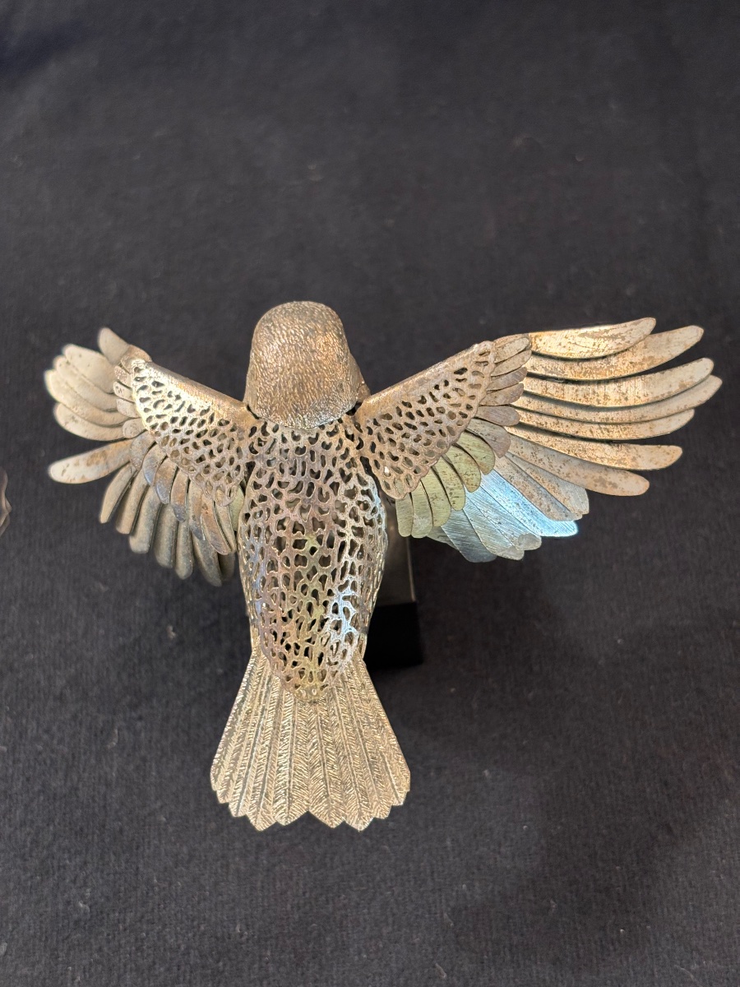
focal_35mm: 52
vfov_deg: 36.8
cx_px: 370
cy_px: 494
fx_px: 1482
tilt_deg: -61.8
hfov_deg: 28.0
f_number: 1.6
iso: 100
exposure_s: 1/33
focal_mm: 5.96
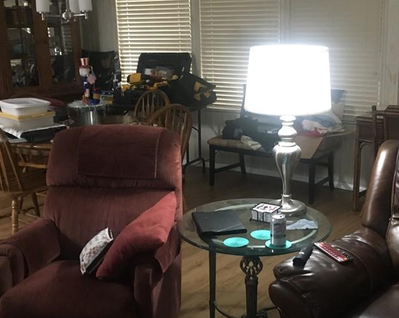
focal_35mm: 47
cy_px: 144
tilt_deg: -11.4
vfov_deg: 32.0
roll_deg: +1.3
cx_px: 224
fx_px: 555
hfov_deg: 39.5
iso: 250
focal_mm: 4.15
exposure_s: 1/15
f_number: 2.2
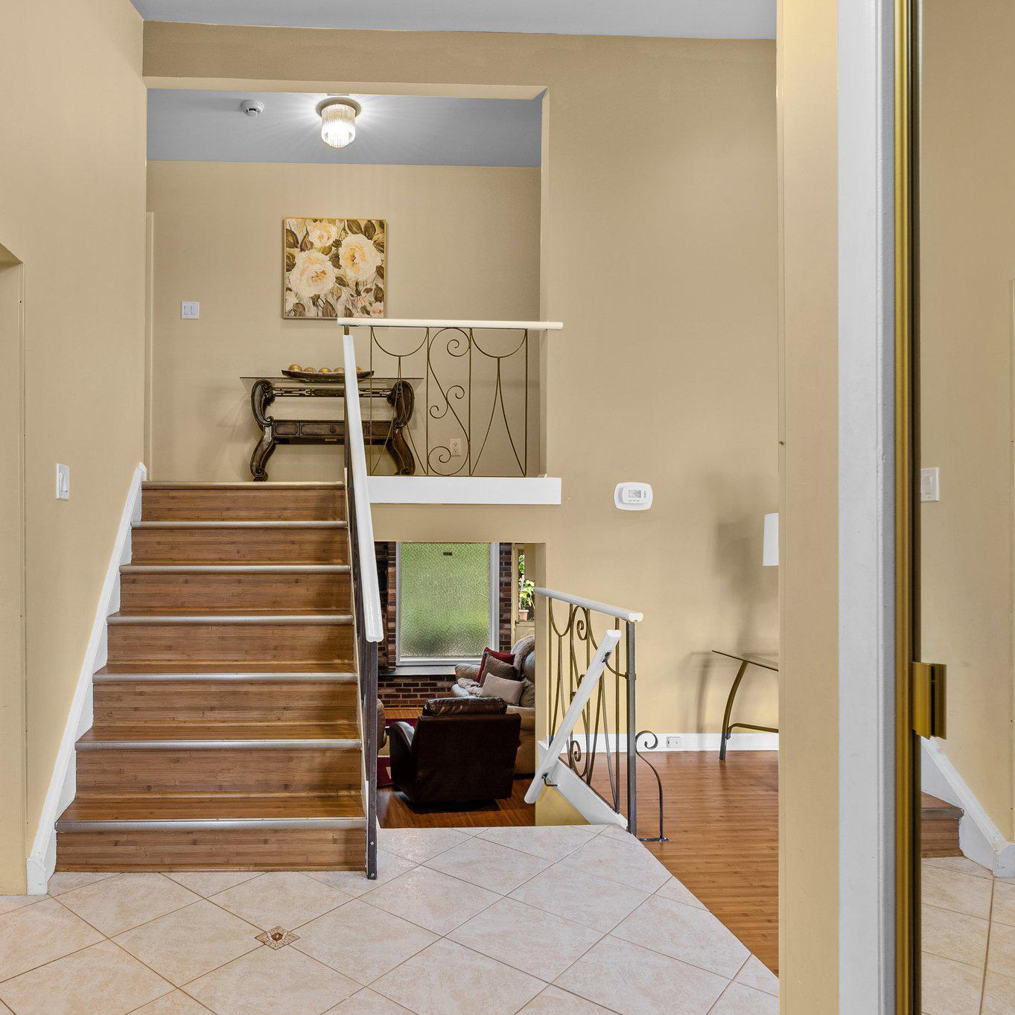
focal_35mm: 23
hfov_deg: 65.3
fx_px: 763
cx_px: 328
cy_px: 508
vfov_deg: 67.3
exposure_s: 1/5
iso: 400
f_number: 8
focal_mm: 18
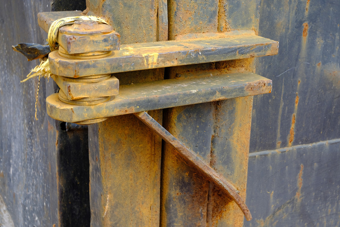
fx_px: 510
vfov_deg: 25.1
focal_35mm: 54
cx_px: 170
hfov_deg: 36.9
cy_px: 114
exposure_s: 1/10
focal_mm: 35.8
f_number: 14
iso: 200
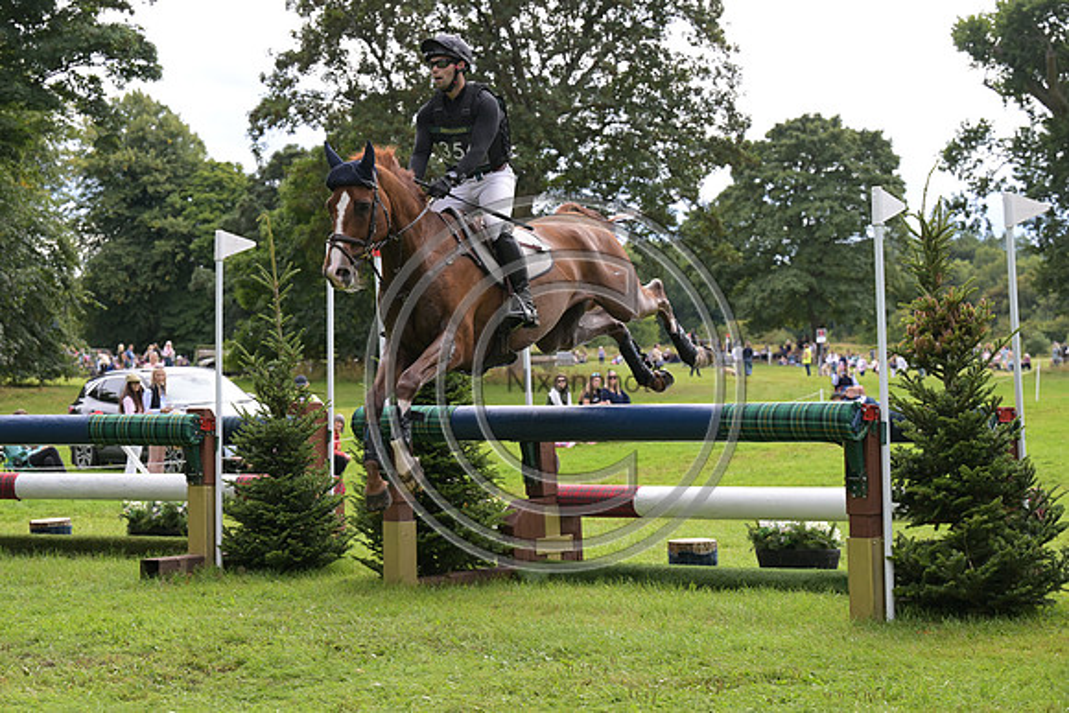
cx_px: 534
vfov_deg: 15.9
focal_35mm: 86
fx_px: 2554
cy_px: 356
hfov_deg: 23.6
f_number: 5.6
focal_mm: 86
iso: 1100
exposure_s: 1/1250
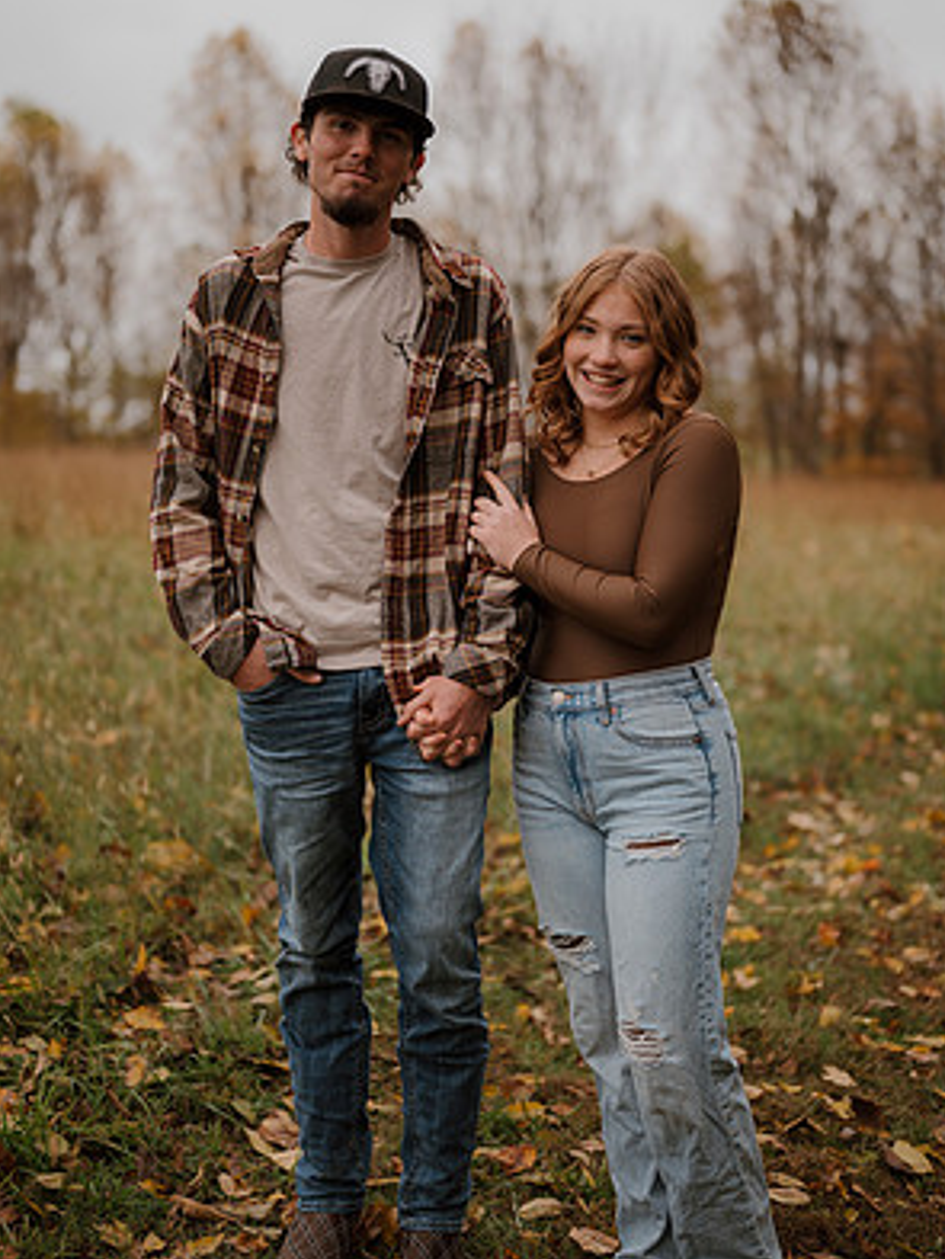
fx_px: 2001
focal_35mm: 55
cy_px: 605
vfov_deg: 34.9
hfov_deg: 26.6
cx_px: 472
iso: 320
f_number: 1.8
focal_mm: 50
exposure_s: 1/320
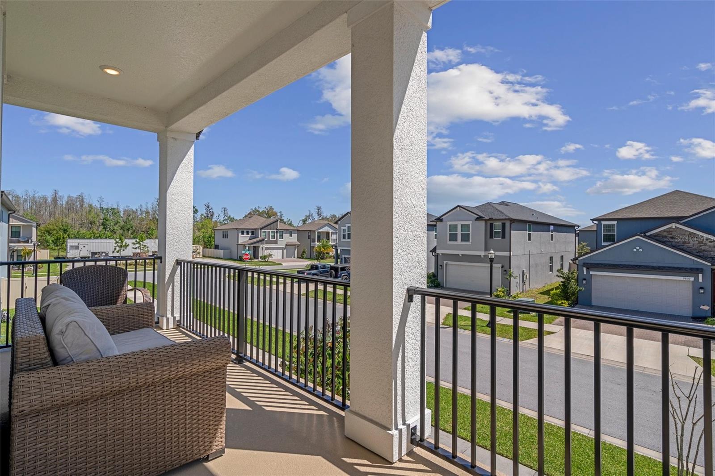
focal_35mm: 17
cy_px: 238
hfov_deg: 93.3
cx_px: 358
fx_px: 338
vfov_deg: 70.4
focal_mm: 17
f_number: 9
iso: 320
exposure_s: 1/1000
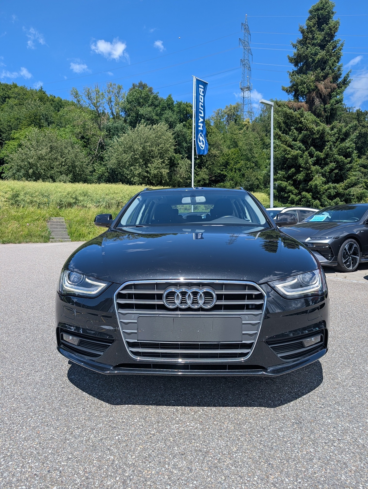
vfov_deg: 71.5
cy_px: 244
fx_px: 339
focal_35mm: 24
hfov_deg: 56.9
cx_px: 184
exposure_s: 1/775
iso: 19
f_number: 1.68
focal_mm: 6.9
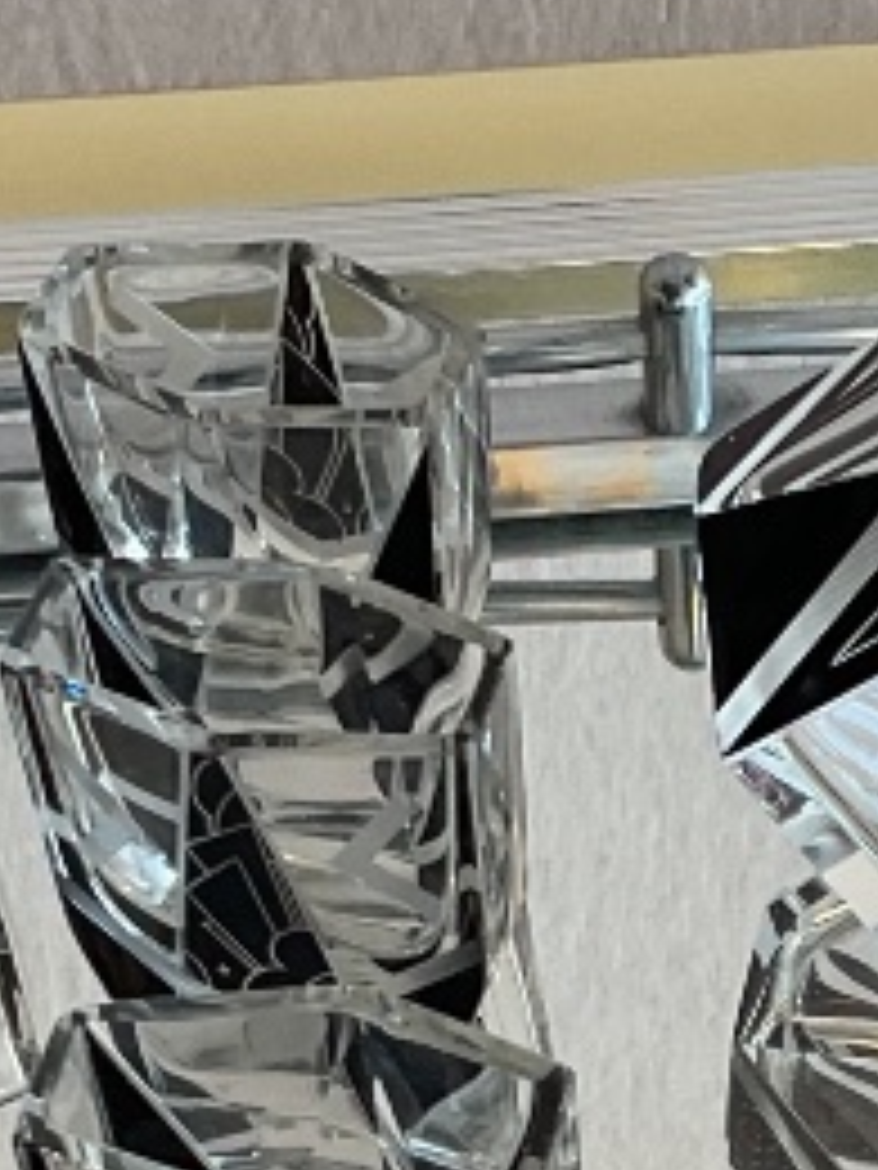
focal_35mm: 134
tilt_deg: -45.9
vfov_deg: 14.5
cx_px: 824
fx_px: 4532
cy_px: 1179
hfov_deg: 11.0
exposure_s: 1/100
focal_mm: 3
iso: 40
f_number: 1.8
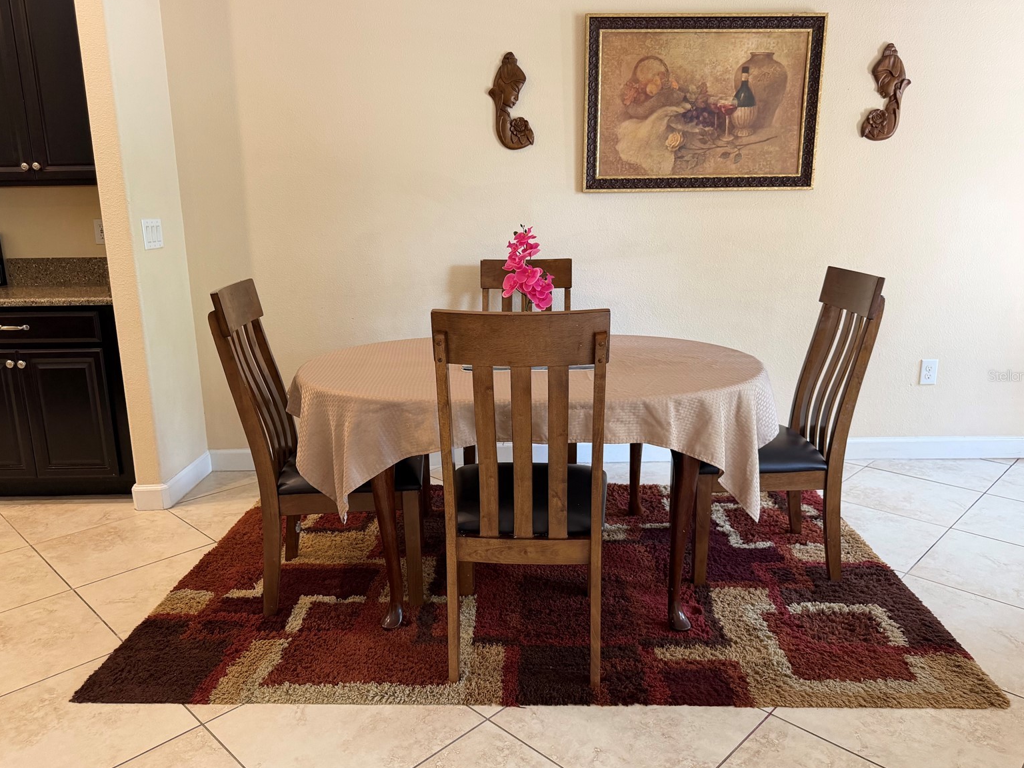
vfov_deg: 54.9
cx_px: 518
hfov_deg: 69.4
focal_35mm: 25
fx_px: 740
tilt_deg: -12.6
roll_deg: +0.6
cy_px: 375
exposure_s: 1/60
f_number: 1.78
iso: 250
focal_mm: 6.76
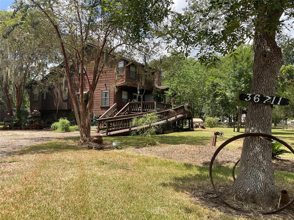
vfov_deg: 48.2
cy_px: 110
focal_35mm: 29
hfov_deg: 61.7
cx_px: 147
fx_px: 246
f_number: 1.8
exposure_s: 1/978
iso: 16
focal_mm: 3
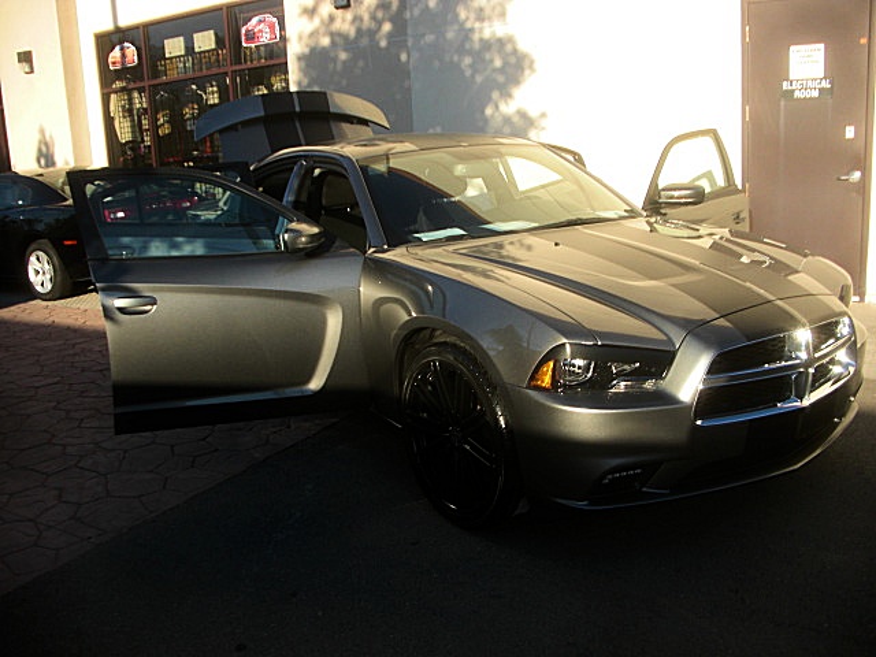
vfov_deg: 39.7
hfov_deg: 51.4
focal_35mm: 36
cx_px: 438
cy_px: 328
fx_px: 911
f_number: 2.8
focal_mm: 6.3
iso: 50
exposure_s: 1/400
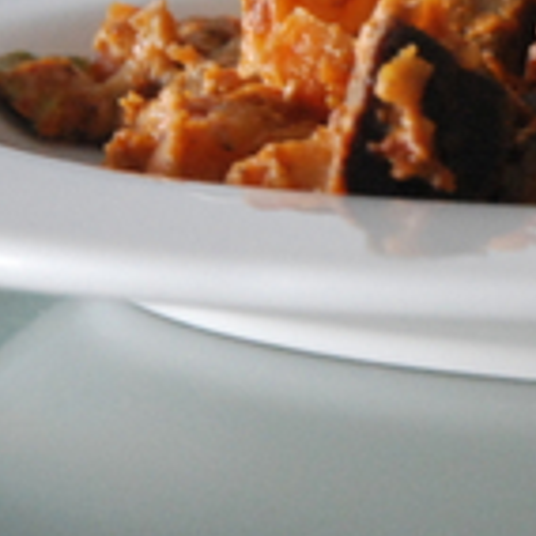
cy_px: -102
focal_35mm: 264
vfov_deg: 6.6
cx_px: 1144
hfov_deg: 6.4
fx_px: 4625
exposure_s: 1/20
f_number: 5
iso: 1600
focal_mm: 46
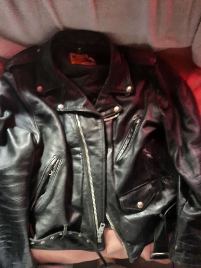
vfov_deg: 69.4
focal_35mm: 25
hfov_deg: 54.9
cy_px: 134
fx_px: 194
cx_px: 100
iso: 1000
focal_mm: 4.6
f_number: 2
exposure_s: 1/20
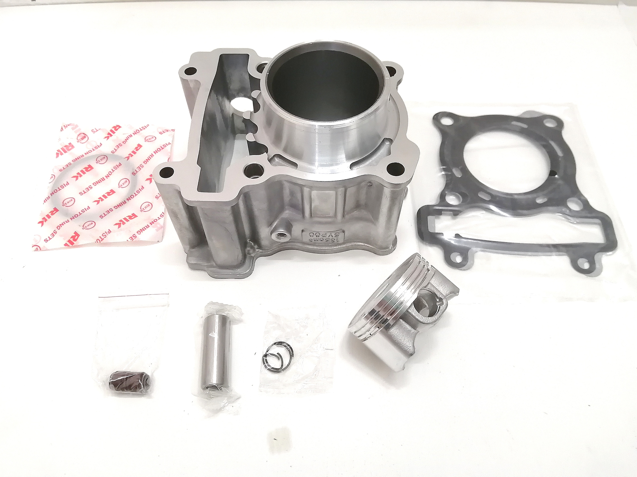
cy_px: 238
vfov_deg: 51.4
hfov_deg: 65.3
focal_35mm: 27
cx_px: 318
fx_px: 497
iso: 200
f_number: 1.8
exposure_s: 1/33.3
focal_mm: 3.62
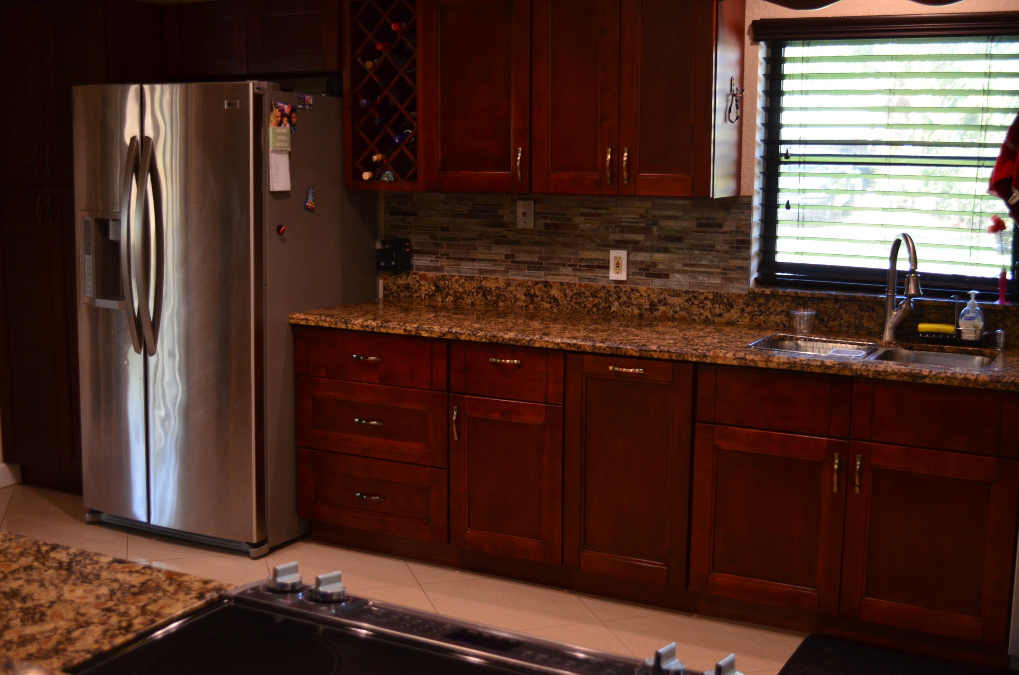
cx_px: 510
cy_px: 338
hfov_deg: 46.5
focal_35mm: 42
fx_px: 1186
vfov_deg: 31.8
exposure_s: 1/50
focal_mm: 28
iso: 800
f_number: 4.5
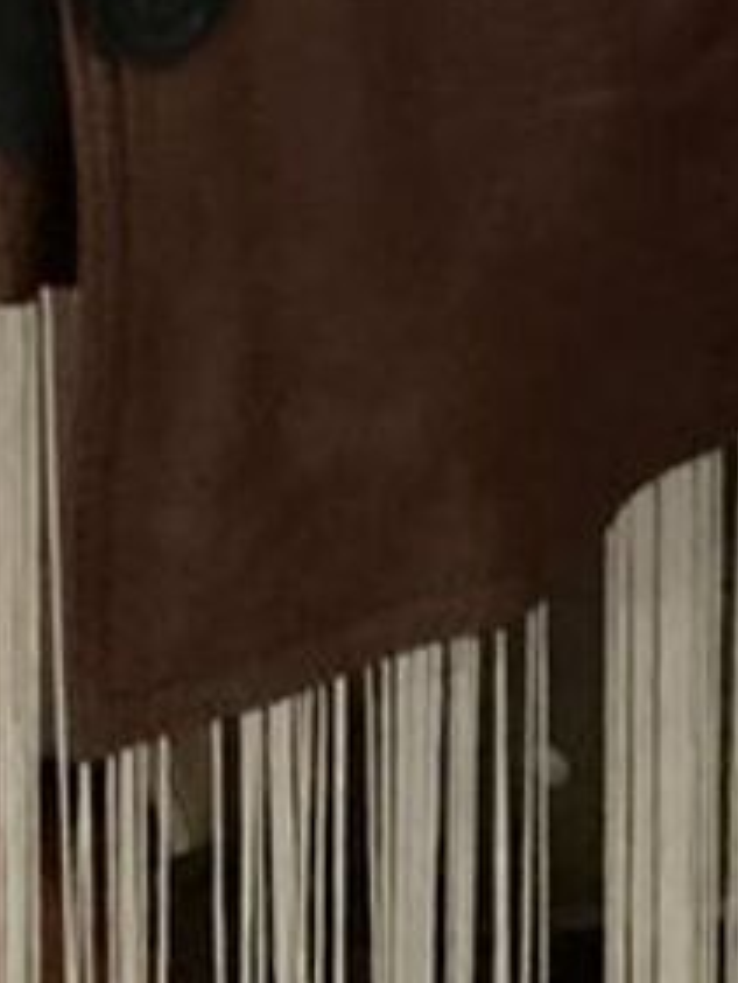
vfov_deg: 11.4
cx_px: -301
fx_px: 4175
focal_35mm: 147
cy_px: -1272
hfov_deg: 9.9
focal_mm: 3.3
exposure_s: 1/15
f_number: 2.4
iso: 800
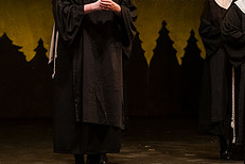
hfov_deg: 8.4
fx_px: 1674
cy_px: 18
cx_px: 72
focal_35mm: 246
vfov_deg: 5.6
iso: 5000
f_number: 3.2
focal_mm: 98
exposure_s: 1/125
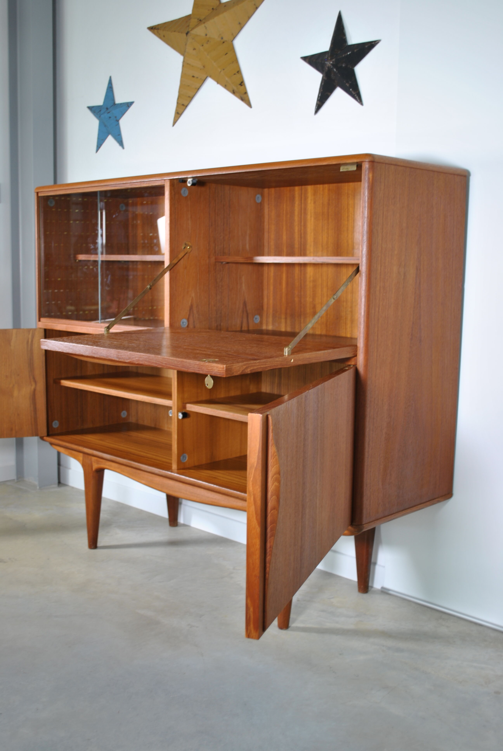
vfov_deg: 49.5
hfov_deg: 34.3
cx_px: 252
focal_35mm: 39
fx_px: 815
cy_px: 376
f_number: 4.2
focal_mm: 26
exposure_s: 1/10
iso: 100
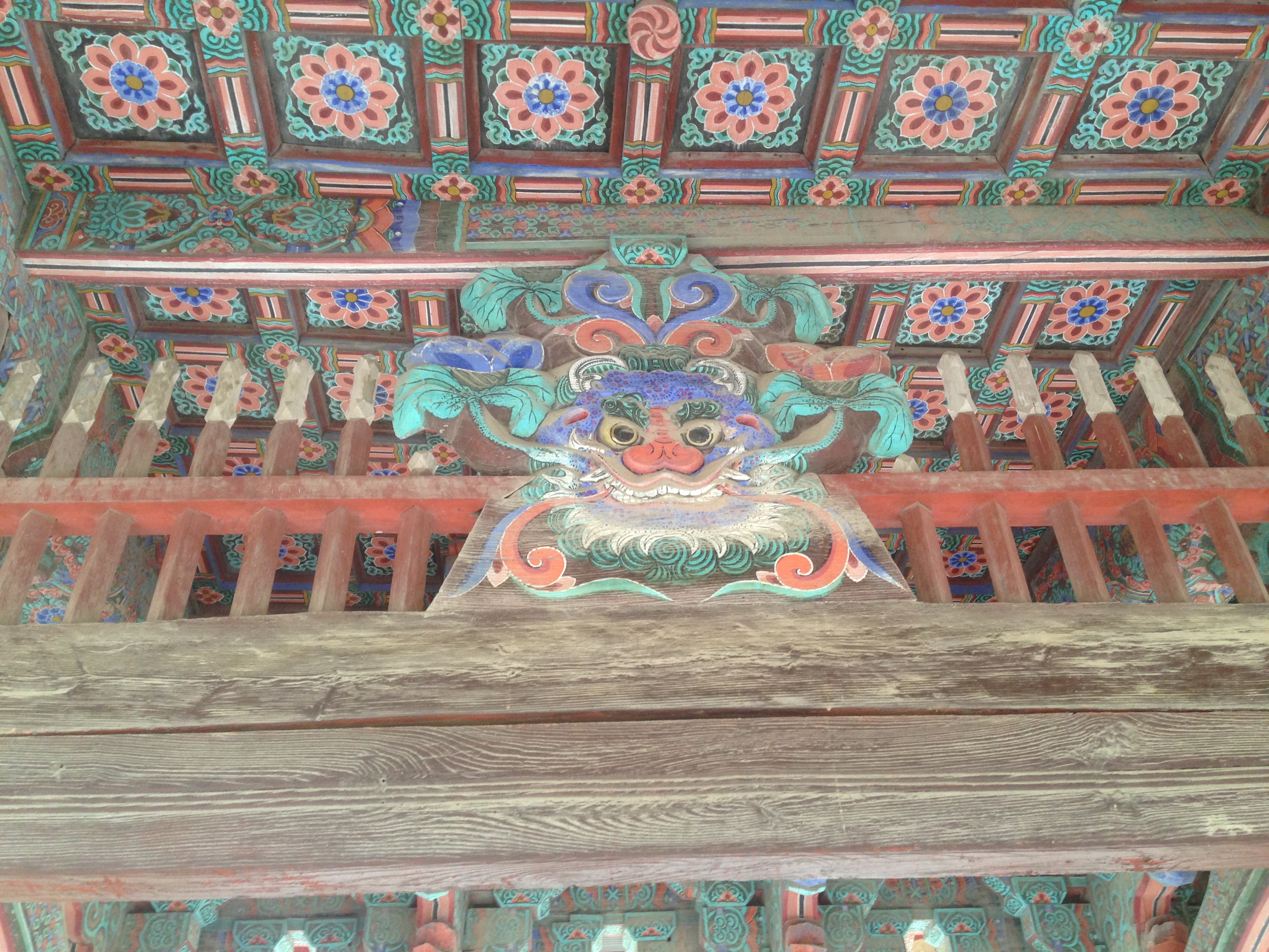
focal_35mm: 33
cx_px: 634
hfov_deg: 55.4
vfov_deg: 42.9
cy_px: 476
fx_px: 1210
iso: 100
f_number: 2.4
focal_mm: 4.12
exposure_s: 1/20
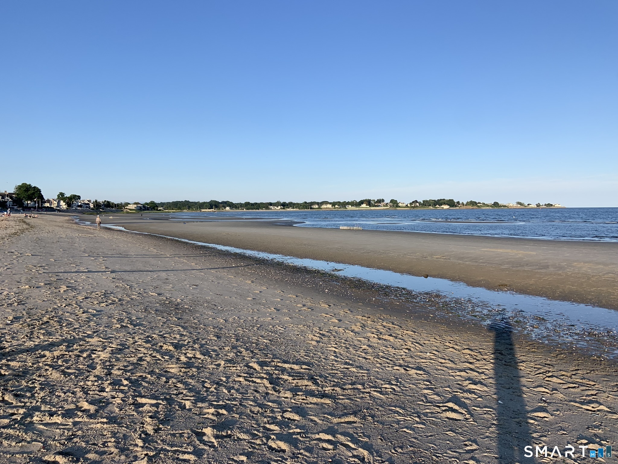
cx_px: 309
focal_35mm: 26
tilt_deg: -3.3
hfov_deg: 67.3
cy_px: 232
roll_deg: +1.2
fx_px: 464
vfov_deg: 53.1
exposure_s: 1/1718
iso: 25
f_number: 1.8
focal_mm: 4.25
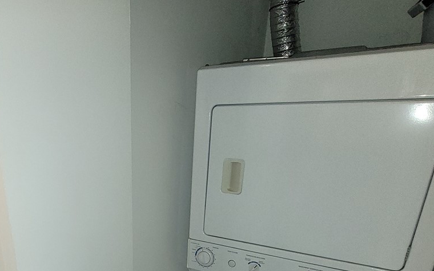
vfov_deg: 38.7
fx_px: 343
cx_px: 131
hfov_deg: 62.3
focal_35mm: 29
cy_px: 265
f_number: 2.2
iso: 125
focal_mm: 1.74
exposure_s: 1/60
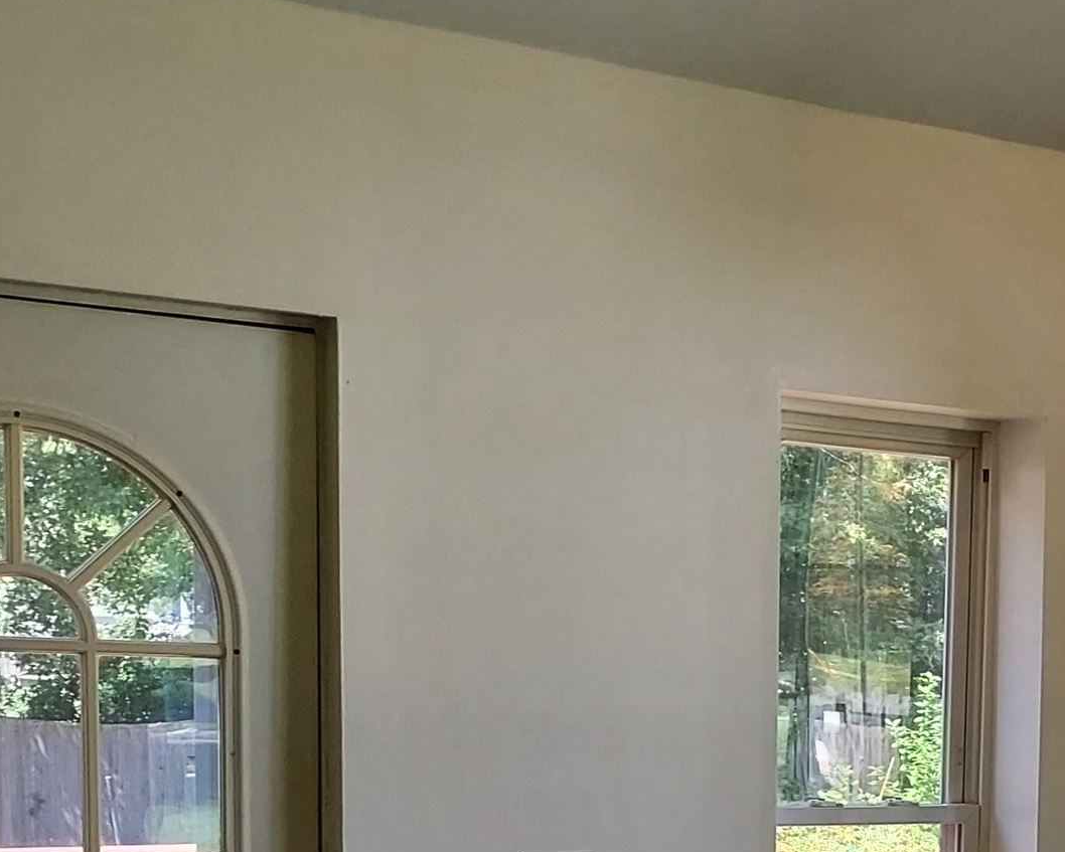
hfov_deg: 26.1
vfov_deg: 21.3
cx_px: 1121
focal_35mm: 68
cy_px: 939
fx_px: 2144
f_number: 1.8
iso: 80
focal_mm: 4.6
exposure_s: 1/120
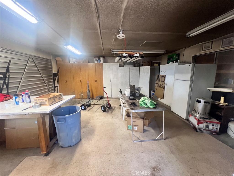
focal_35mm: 13
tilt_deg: -9.3
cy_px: 88
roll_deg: +0.6
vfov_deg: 89.9
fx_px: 88
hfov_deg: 106.2
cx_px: 117
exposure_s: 1/60
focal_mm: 1.57
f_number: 1.8
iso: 250
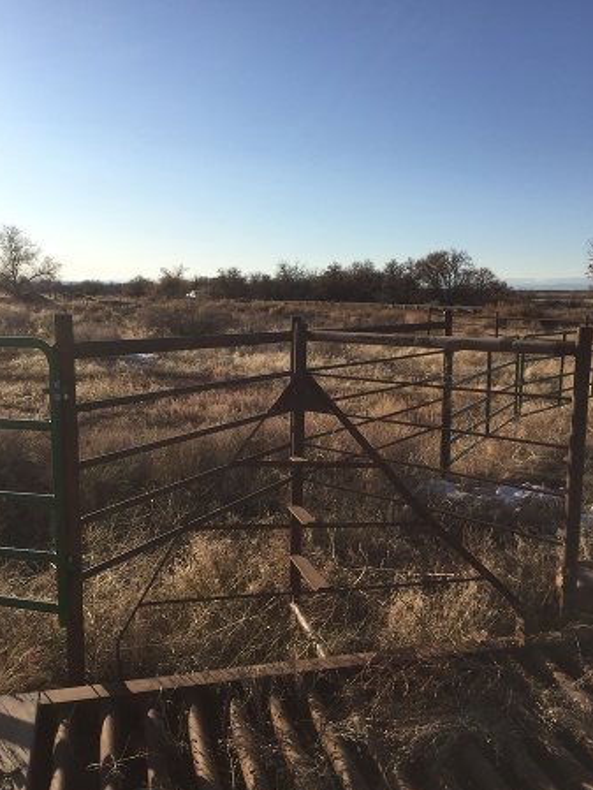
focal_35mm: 31
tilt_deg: -8.7
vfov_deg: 58.3
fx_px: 708
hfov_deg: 45.5
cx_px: 306
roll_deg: -3.3
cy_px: 408
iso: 32
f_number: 2.2
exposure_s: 1/2475
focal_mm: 4.15
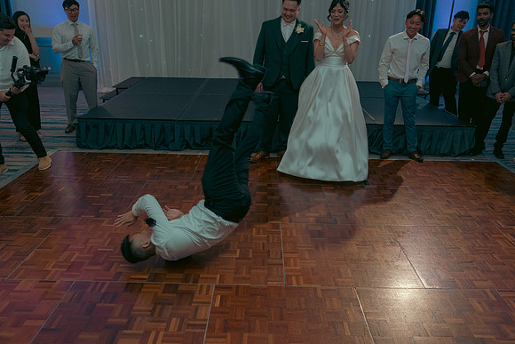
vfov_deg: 43.6
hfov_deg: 61.9
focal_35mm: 30
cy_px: 172
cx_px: 258
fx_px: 429
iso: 2500
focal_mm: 30
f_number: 3.5
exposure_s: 1/160
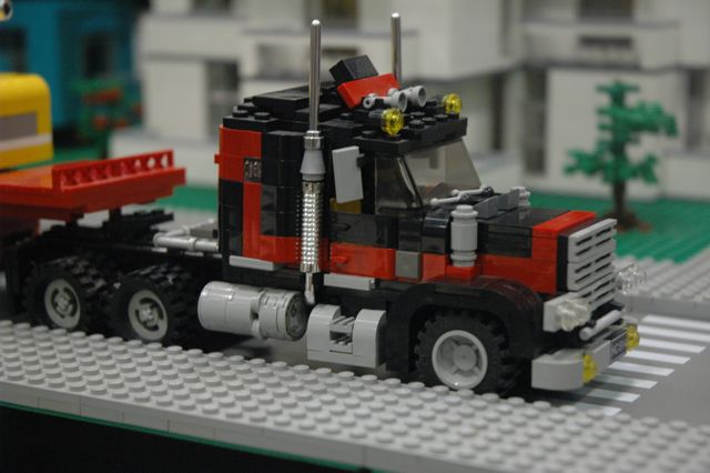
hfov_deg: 21.9
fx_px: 1833
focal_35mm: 93
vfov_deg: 14.7
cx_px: 355
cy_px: 236
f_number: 4.5
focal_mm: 62
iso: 1600
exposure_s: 1/50
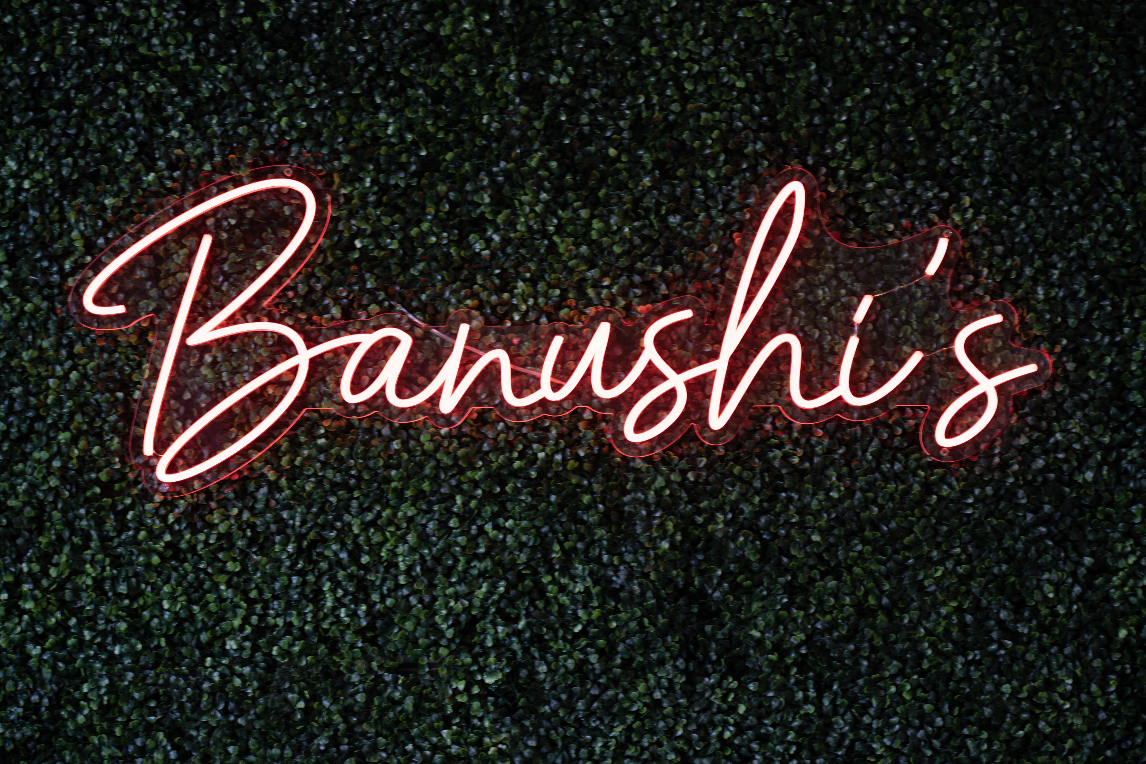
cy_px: 382
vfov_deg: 13.0
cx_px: 573
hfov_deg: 19.5
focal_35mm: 105
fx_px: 3342
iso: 160
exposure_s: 1/50
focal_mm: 105
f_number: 4
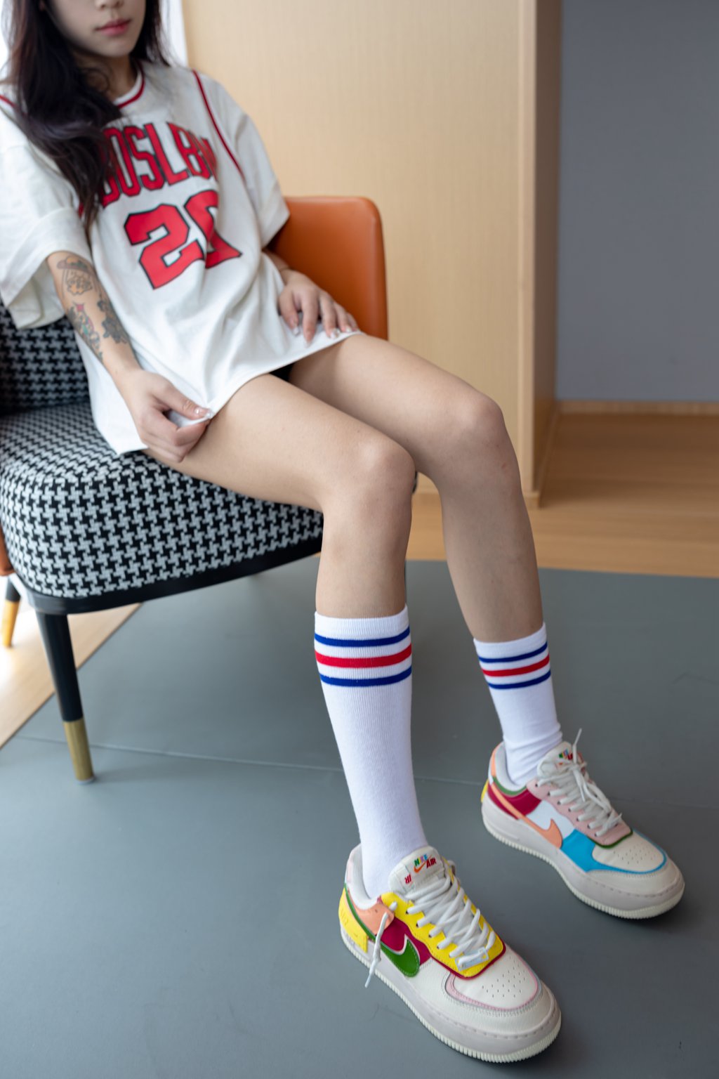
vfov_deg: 55.8
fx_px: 1019
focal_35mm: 34
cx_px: 360
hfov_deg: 38.9
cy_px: 540
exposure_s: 1/30
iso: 200
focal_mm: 35
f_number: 4
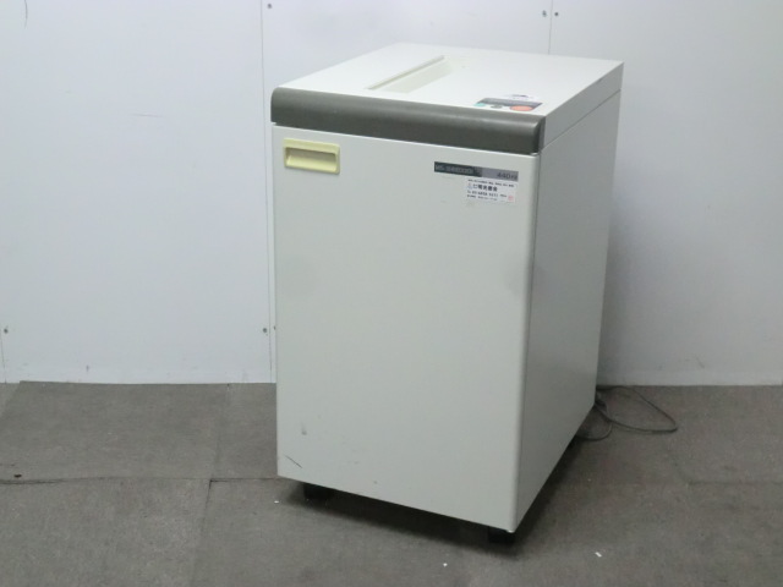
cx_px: 392
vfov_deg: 27.0
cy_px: 294
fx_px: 1221
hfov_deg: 35.5
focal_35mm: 54
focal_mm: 9.8
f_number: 4.5
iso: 800
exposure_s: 1/40
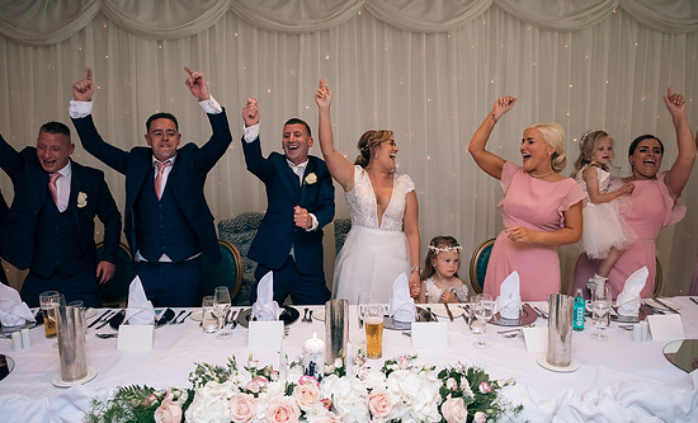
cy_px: 191
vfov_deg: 46.6
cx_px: 341
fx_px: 490
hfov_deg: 70.9
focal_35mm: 26
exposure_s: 1/160
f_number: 3.5
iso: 640
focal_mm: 24
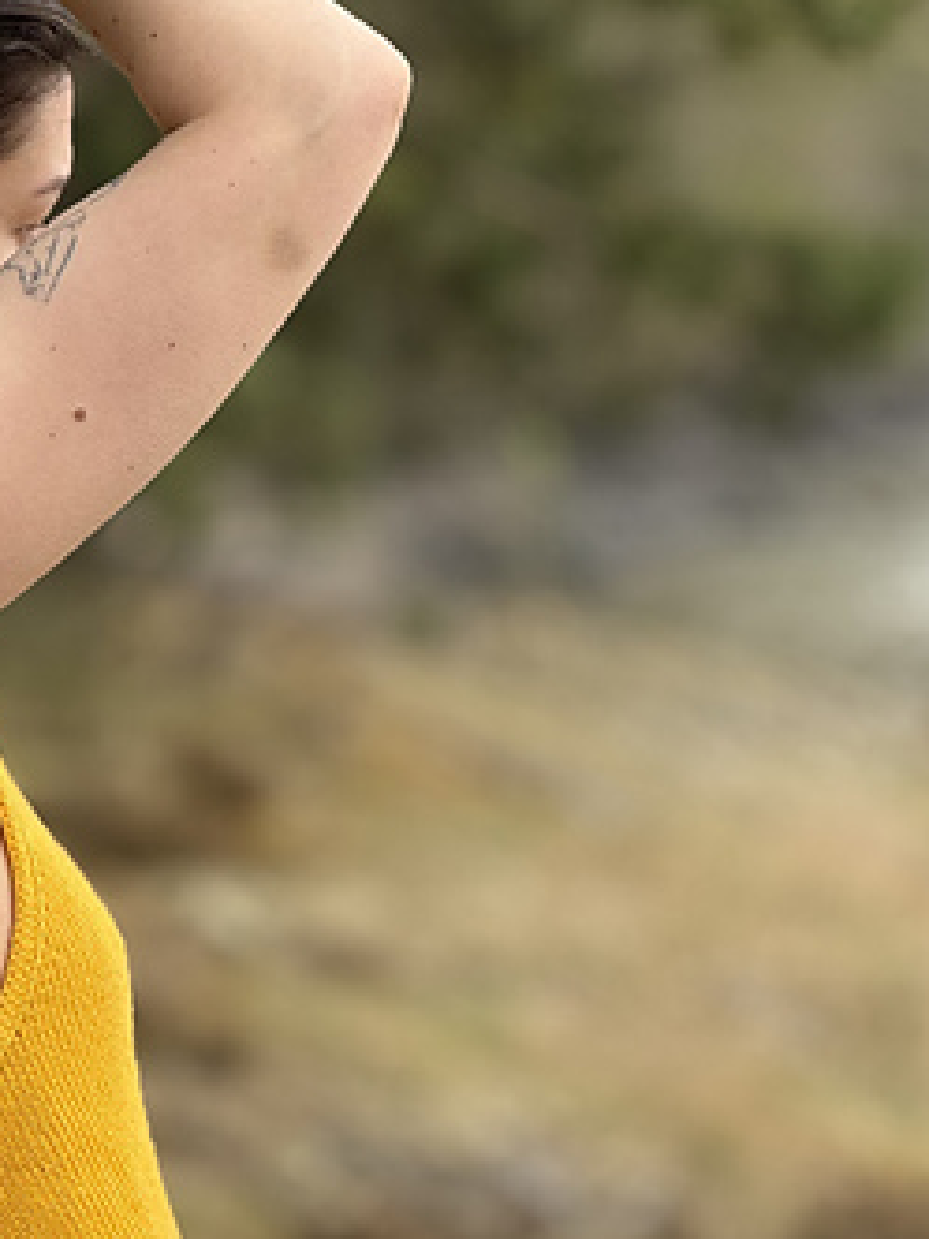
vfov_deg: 8.6
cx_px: 97
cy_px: 769
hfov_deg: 6.4
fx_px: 8266
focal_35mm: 231
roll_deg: +2.9
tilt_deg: -4.7
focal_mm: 15.66
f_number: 2.8
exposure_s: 1/160
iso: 64
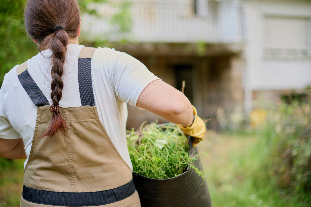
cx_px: 156
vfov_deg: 27.0
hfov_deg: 39.6
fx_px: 432
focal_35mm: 50
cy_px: 104
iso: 400
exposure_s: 1/200
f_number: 2
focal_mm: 50
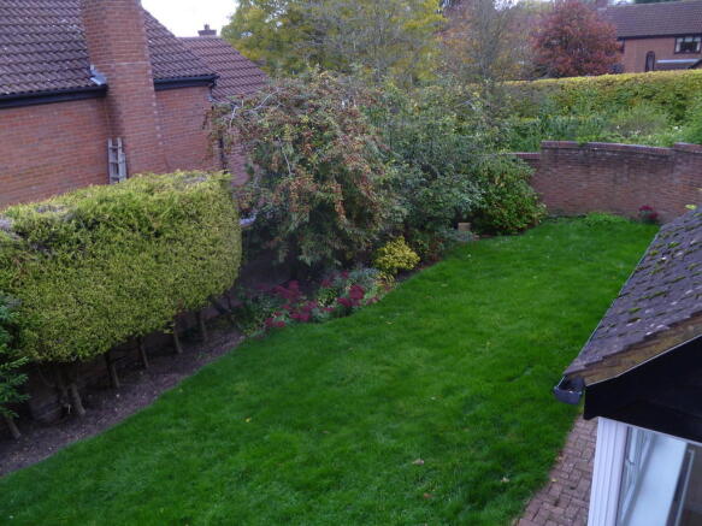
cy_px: 263
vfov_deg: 49.7
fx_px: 568
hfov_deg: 63.5
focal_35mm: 28
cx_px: 351
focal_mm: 5
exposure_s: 1/30
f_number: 3.3
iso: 100
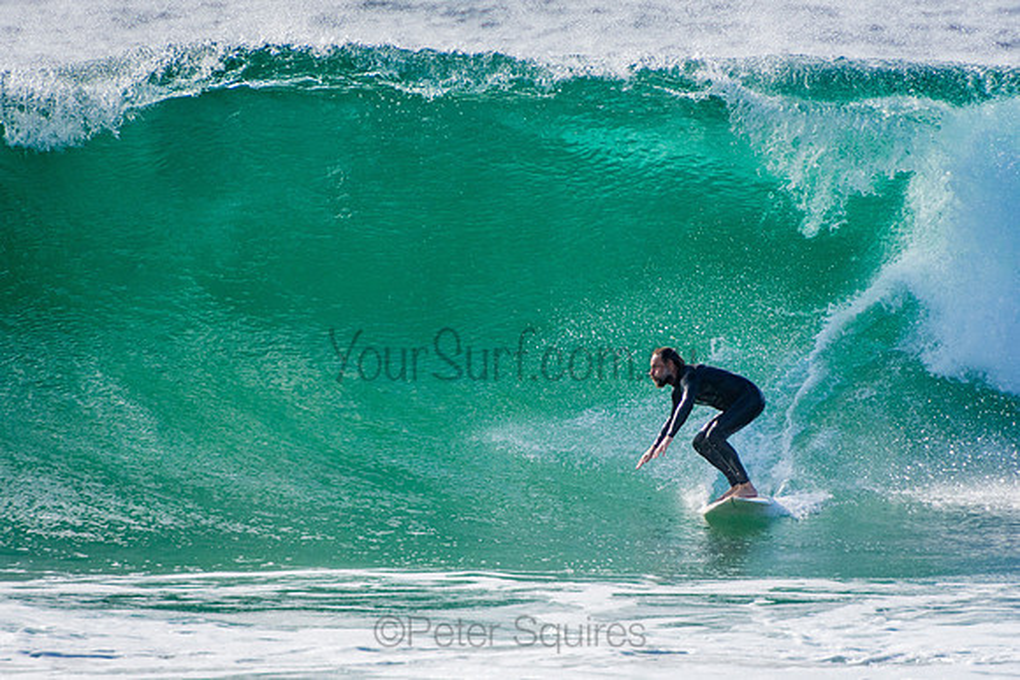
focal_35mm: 600
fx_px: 17003
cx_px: 510
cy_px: 340
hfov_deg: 3.4
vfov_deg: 2.3
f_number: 5.6
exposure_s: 1/2000
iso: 400
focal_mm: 400
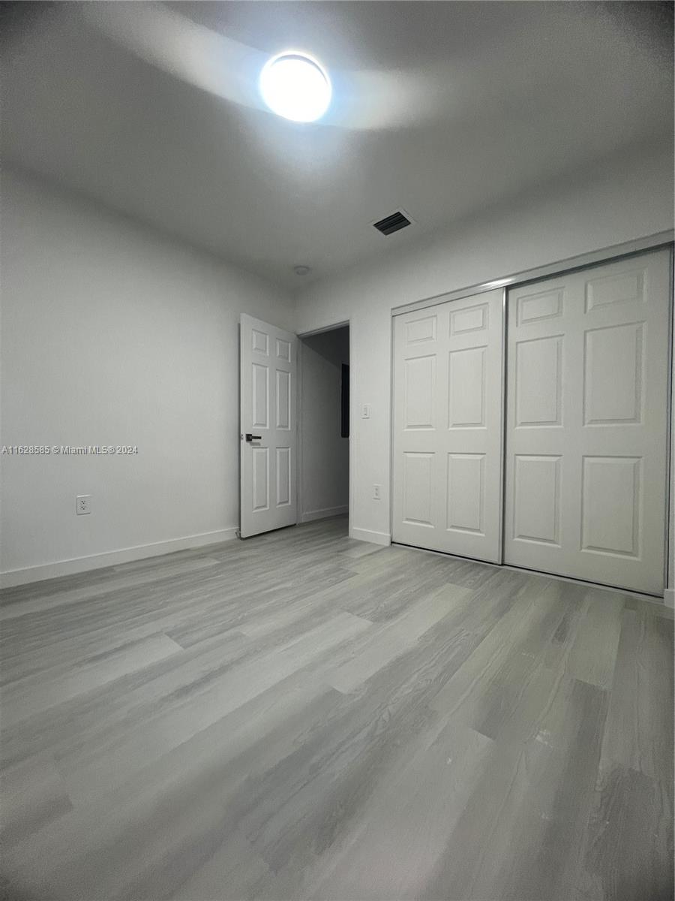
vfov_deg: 106.2
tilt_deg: -0.2
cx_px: 338
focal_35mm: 13
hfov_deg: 89.9
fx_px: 338
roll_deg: -1.3
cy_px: 450
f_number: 1.8
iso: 250
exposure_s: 1/120
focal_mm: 1.57
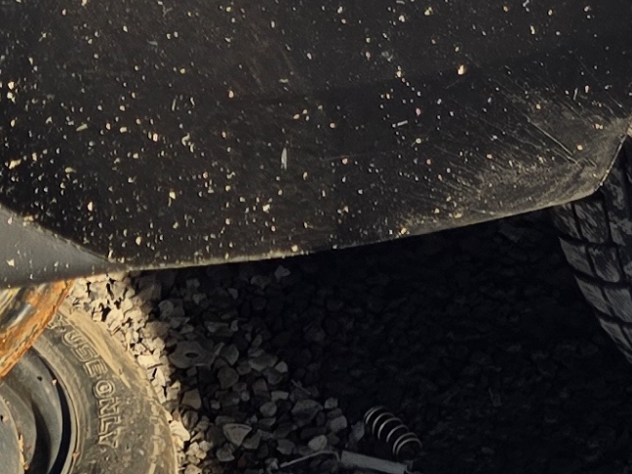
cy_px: -747
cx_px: 494
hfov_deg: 13.8
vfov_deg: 9.1
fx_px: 2593
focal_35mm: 142
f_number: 1.8
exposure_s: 1/765
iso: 25
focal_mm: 5.4
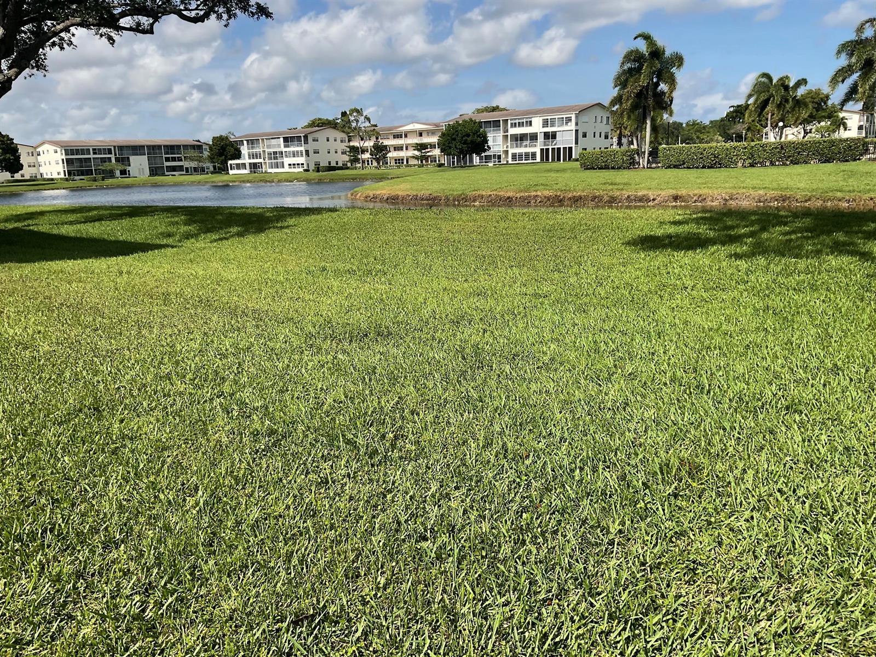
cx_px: 438
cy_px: 328
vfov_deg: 48.2
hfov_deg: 61.7
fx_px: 734
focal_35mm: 29
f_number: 1.8
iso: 16
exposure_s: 1/1984
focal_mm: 3
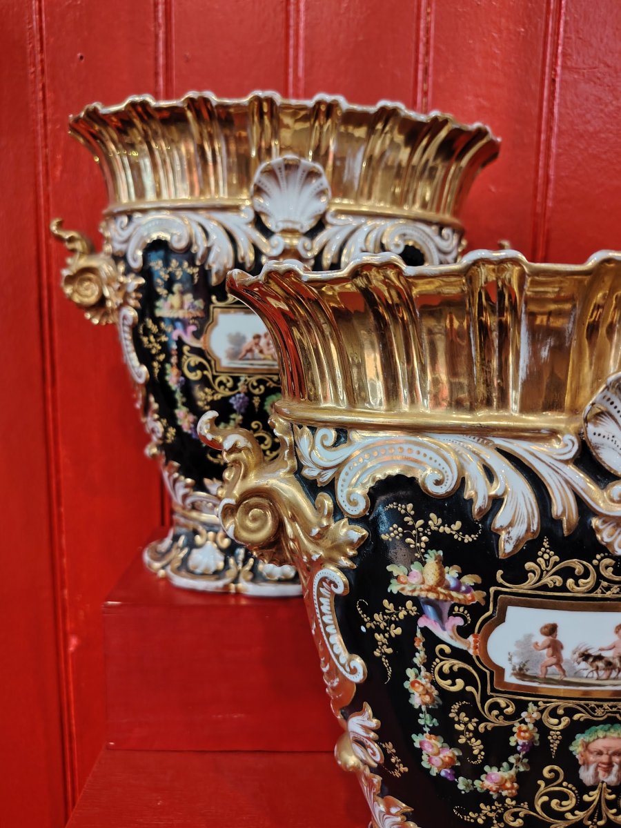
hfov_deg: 56.8
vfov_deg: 71.6
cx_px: 310
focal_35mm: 24
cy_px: 414
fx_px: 574
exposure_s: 1/25
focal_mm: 5.25
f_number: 1.75
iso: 925
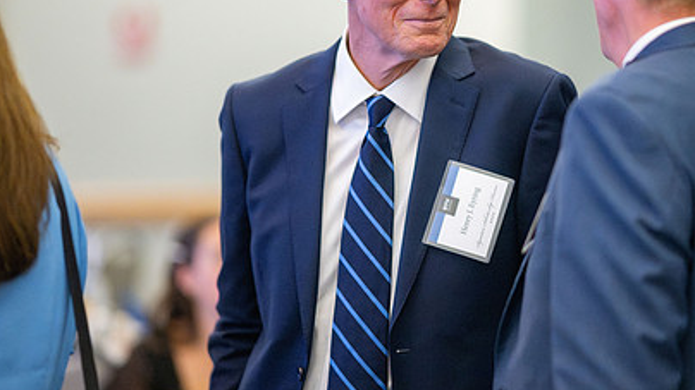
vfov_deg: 7.7
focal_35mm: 158
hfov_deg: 13.6
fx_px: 2911
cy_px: 164
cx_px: 437
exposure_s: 1/500
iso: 6400
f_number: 1.4
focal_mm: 105
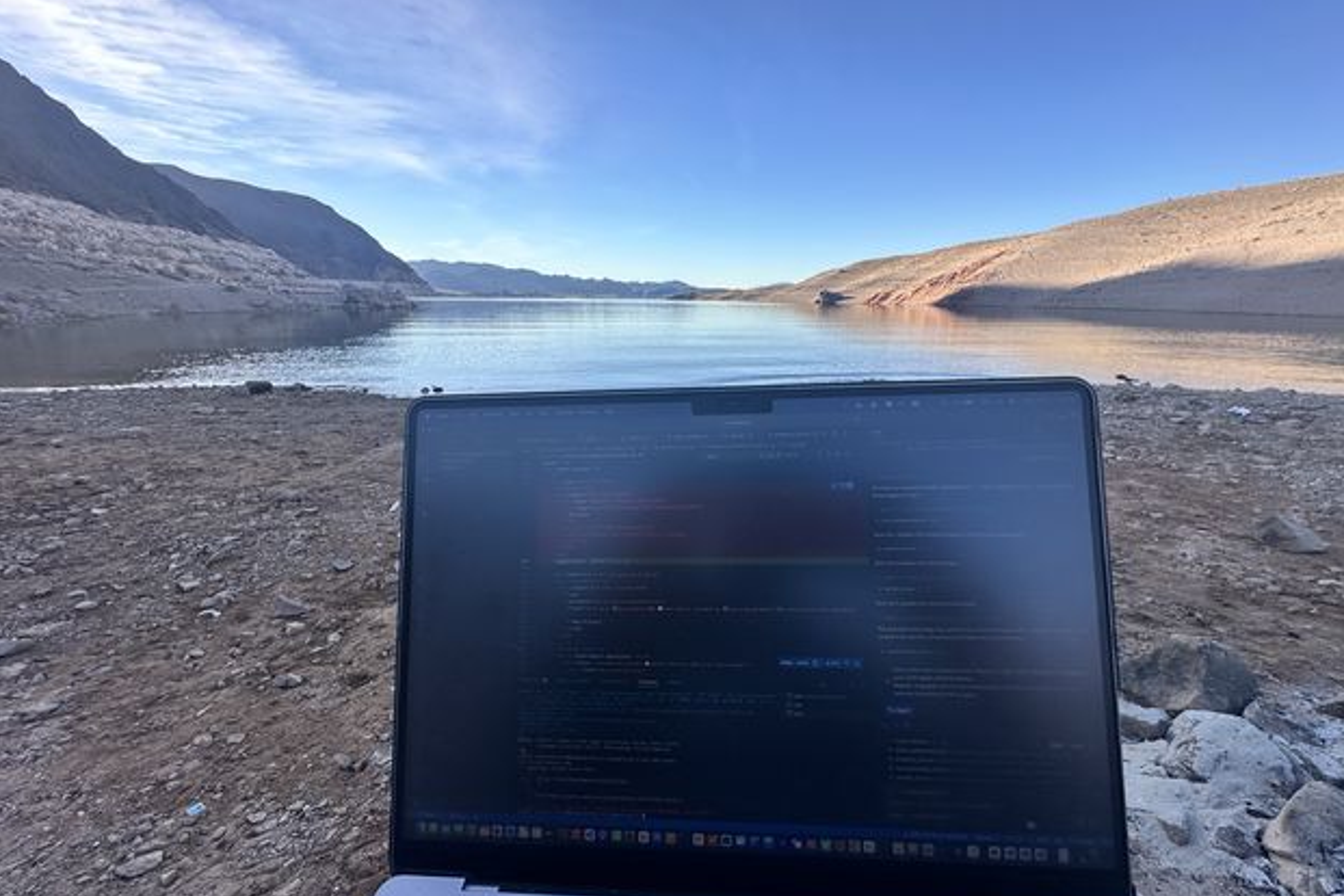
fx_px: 560
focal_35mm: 15
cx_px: 690
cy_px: 467
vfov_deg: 77.3
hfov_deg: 100.4
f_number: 2.2
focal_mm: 2.22
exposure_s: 1/1103
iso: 50
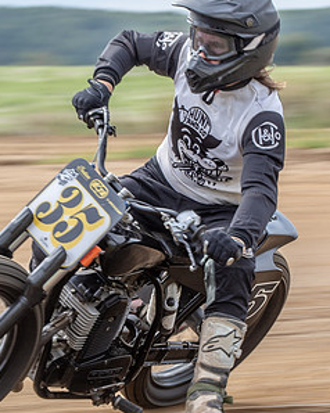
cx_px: 45
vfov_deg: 5.3
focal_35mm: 364
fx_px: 4448
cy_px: 161
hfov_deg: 4.2
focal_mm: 102
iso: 125
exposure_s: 1/125
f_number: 10
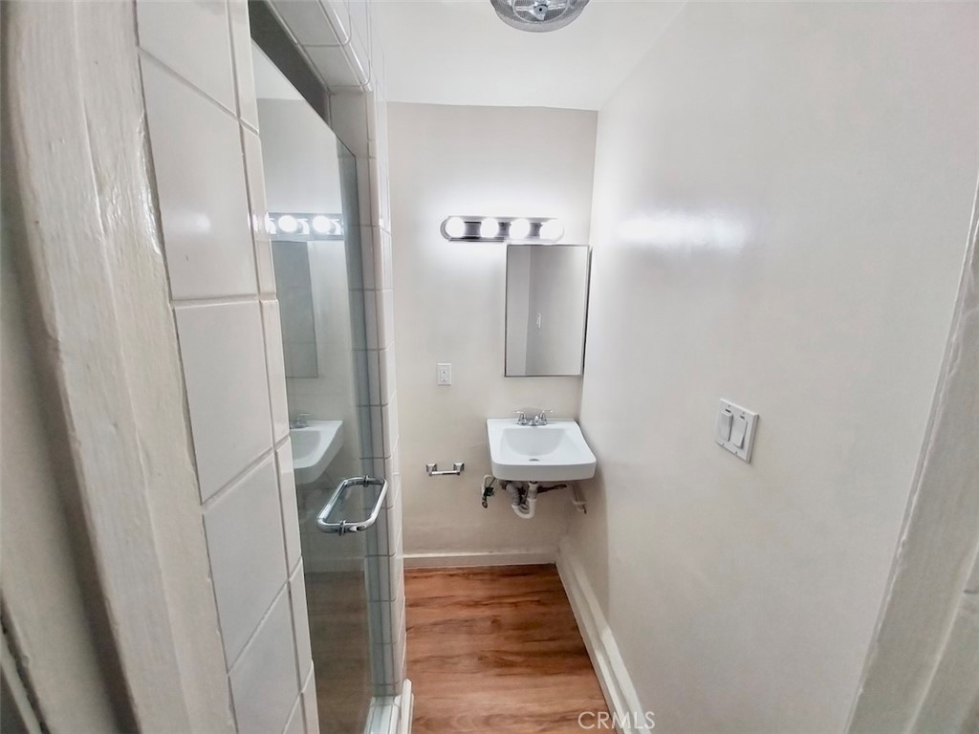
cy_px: 367
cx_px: 490
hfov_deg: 106.2
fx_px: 368
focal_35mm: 13
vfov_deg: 89.9
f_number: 2.2
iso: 64
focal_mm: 1.13
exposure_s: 1/60.2
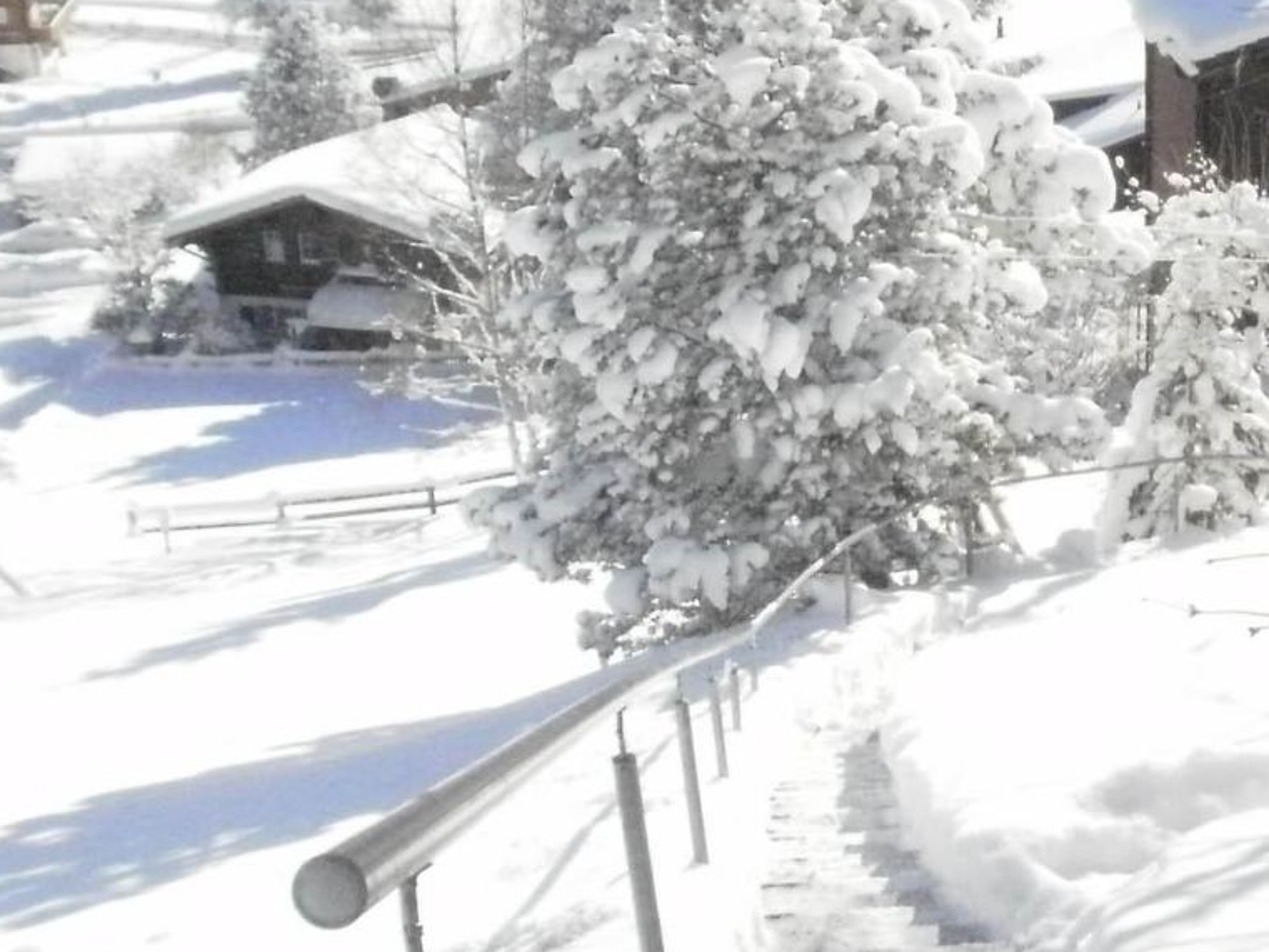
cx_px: 1076
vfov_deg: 20.9
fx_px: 2567
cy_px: 652
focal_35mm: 70
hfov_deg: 27.0
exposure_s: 1/2000
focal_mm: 4.65
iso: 800
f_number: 7.8
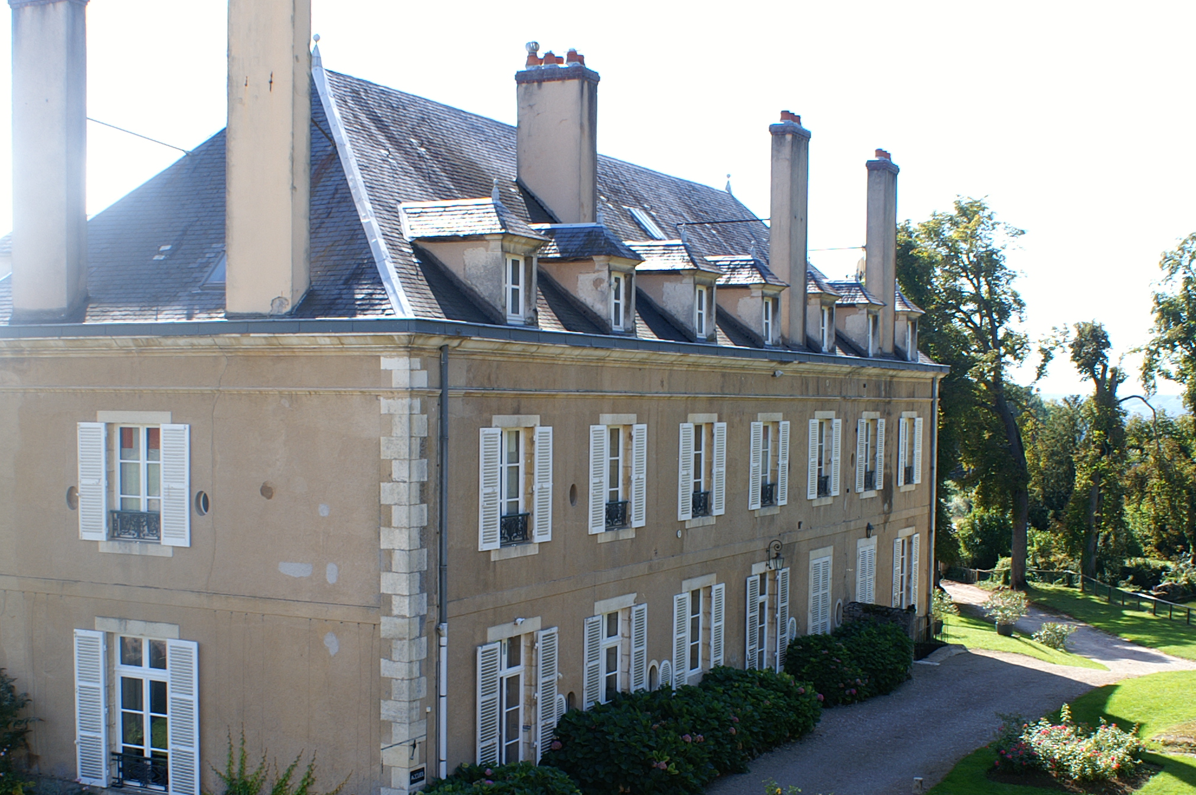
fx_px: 1626
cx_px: 581
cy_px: 512
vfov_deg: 27.4
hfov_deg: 40.4
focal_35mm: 49
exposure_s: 1/80
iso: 100
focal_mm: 22
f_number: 9
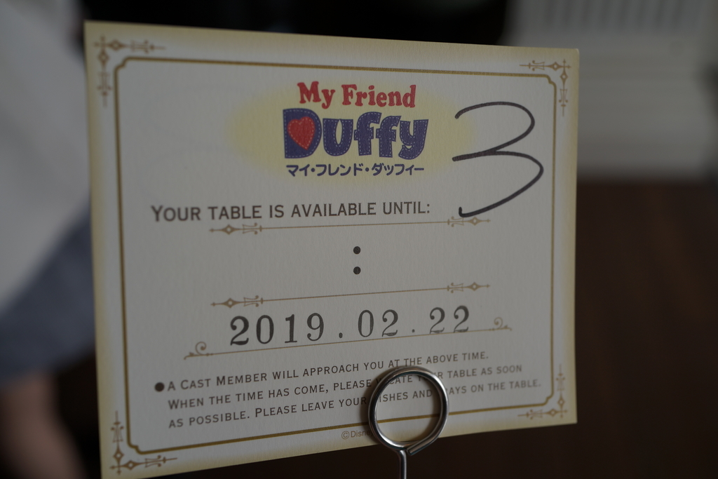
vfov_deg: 37.9
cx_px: 359
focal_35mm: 35
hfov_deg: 54.4
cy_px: 240
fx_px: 698
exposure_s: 1/125
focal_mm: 35
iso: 100
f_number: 5
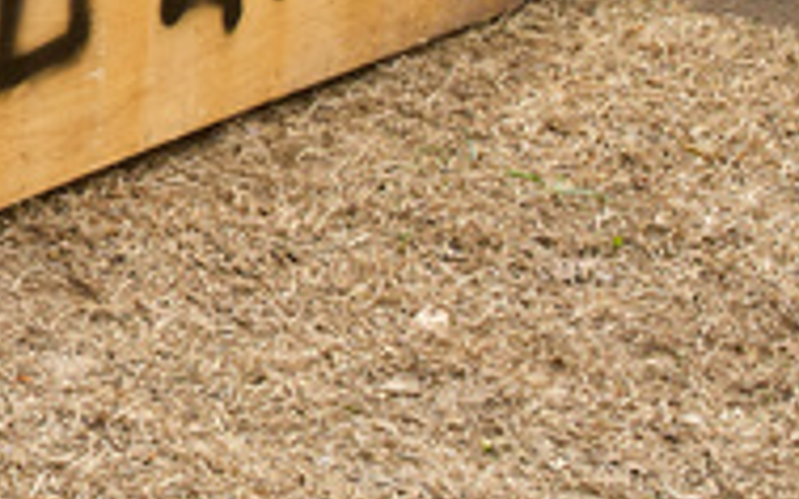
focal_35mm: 193
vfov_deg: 6.5
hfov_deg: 9.6
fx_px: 4201
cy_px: -588
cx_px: -1154
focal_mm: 35
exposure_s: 1/320
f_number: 9
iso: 640
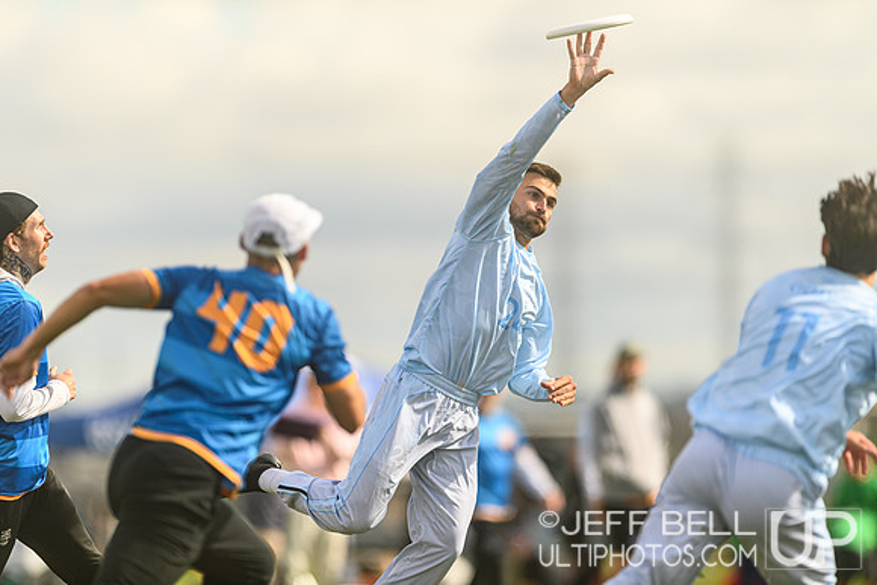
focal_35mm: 400
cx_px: 438
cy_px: 292
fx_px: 9746
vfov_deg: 3.4
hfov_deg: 5.2
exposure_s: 1/1600
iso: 100
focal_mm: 400
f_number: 3.2
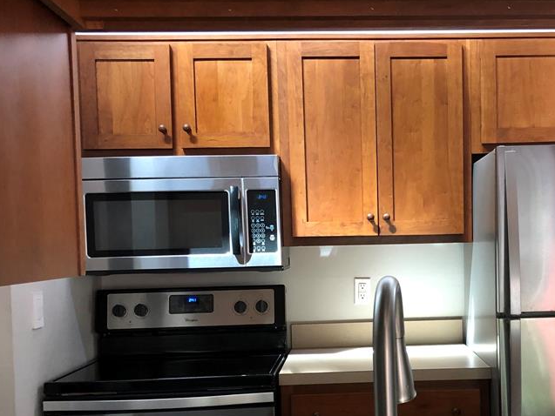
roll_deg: +1.7
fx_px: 722
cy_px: 288
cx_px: 382
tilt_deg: -3.7
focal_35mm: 45
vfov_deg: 31.8
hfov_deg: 41.4
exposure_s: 1/15
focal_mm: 3.99
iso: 80
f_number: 1.8
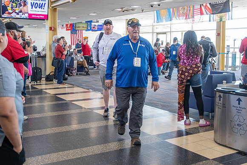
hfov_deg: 42.7
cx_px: 127
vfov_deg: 29.2
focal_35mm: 46
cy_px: 70
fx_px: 316
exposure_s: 1/125
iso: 800
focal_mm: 22
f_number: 3.2
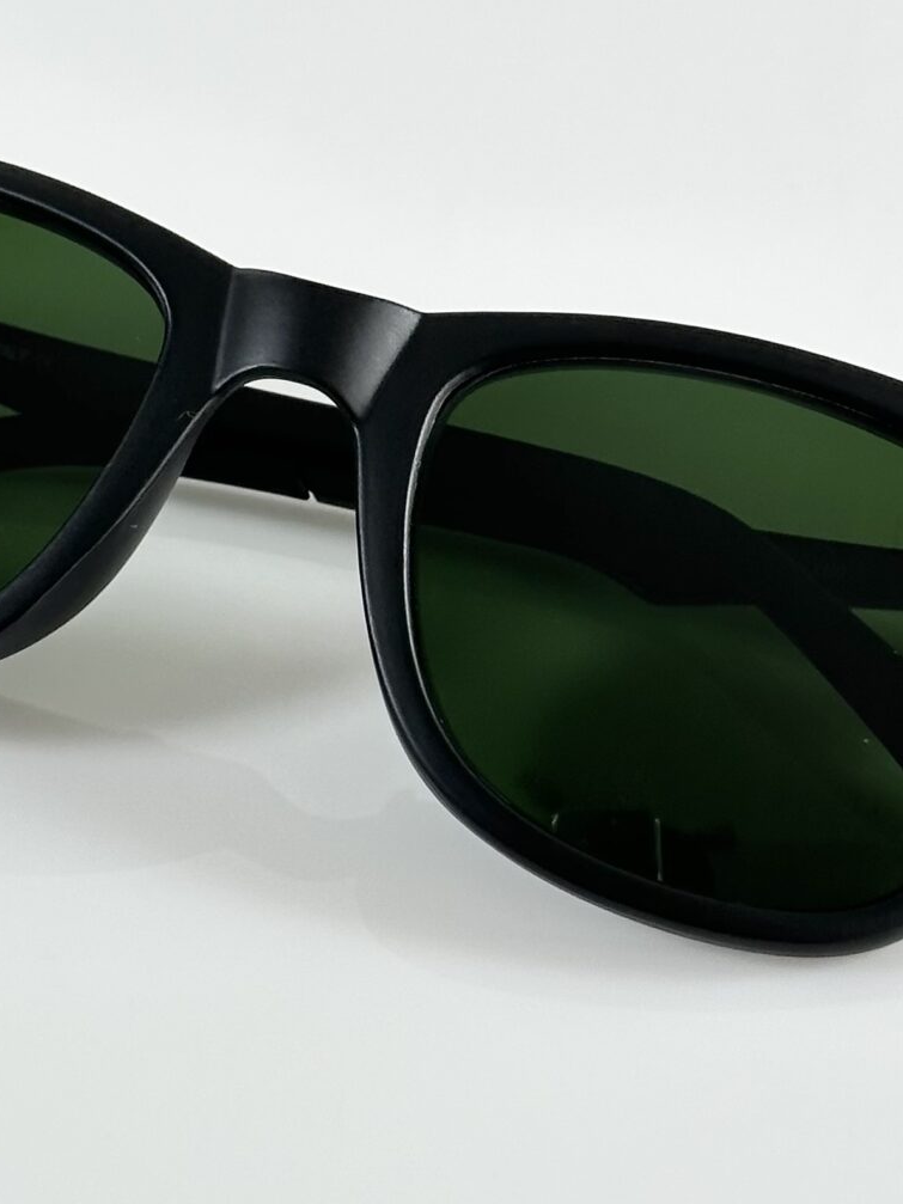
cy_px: 573
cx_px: 254
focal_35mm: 122
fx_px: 4244
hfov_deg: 12.1
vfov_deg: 16.2
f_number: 1.78
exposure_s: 1/121
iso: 80
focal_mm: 6.86
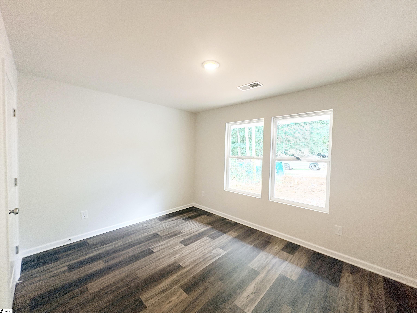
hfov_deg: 102.1
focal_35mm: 14
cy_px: 156
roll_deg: -0.8
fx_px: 169
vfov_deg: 85.7
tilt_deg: -0.7
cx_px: 208
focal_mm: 2.22
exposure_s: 1/123
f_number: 2.2
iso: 125
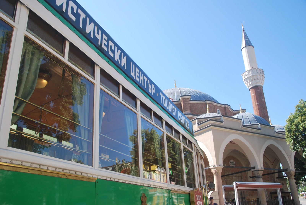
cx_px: 153
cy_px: 102
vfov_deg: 43.7
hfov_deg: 61.9
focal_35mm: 30
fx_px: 255
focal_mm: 20
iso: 100
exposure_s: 1/160
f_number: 6.3
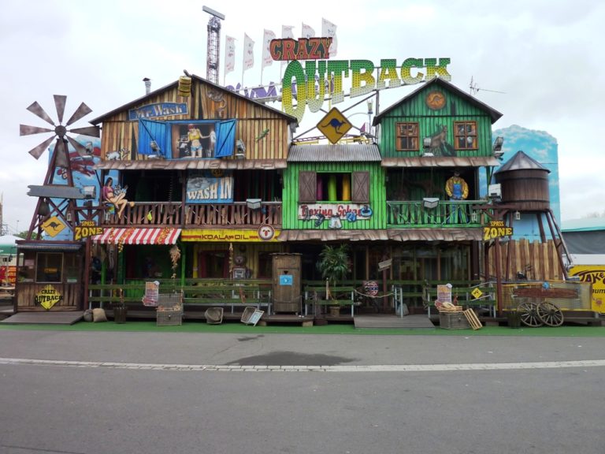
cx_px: 302
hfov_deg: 69.4
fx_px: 437
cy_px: 227
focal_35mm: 25
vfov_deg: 54.9
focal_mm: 4.1
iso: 125
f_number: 4
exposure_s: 1/200
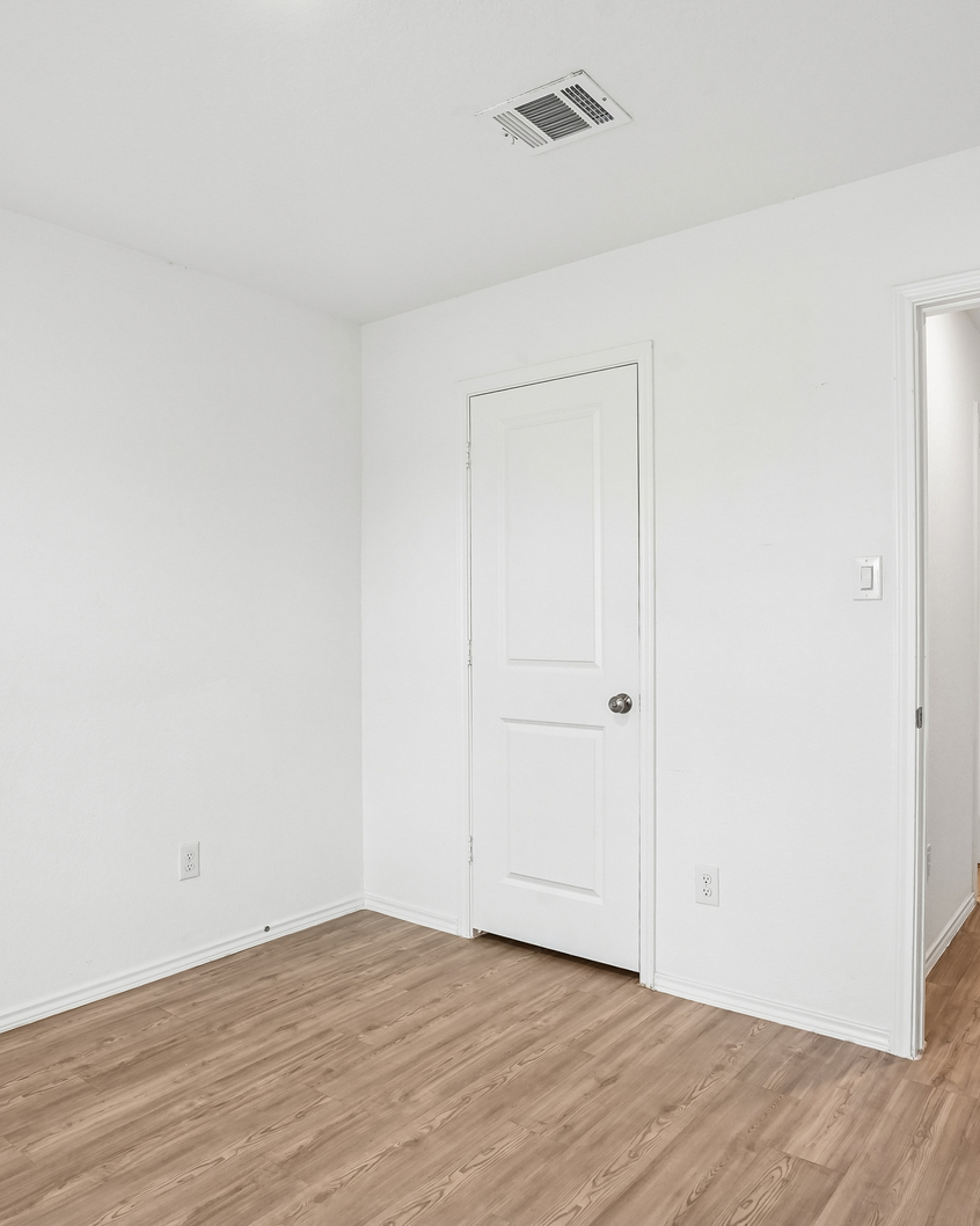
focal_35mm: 23
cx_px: 487
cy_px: 606
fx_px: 834
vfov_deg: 72.6
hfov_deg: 60.9
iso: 400
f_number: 8
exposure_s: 1/20
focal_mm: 16
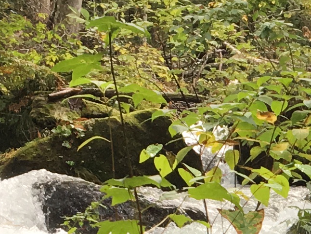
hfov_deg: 10.4
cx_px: 520
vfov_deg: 8.0
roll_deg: +1.6
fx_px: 1627
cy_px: 385
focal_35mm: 181
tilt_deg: -8.3
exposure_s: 1/120
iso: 40
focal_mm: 4.15
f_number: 2.2
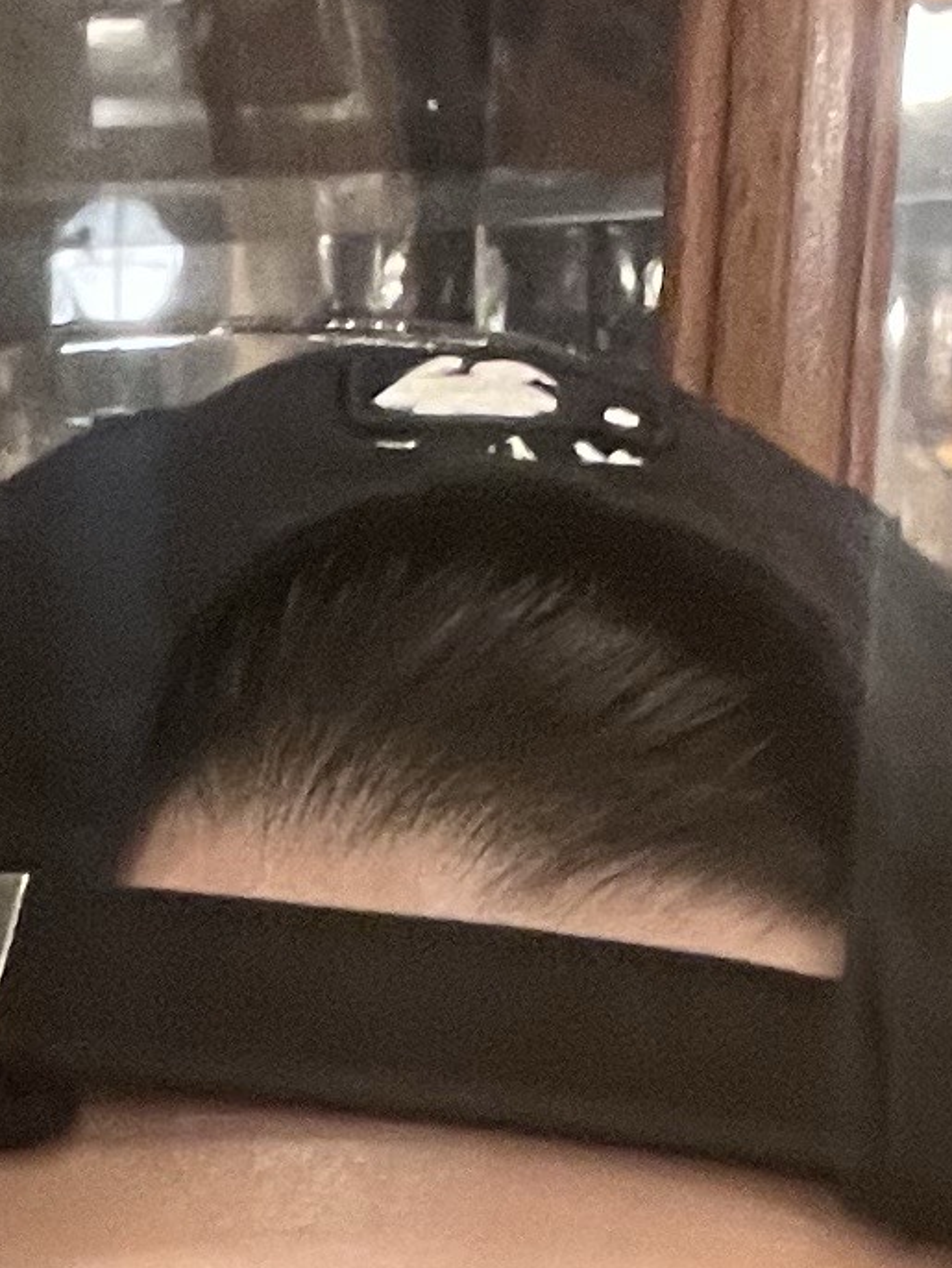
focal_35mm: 135
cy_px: 2248
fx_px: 4947
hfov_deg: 10.9
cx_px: 144
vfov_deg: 13.2
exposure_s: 1/30
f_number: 2.2
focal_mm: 2.71
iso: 400
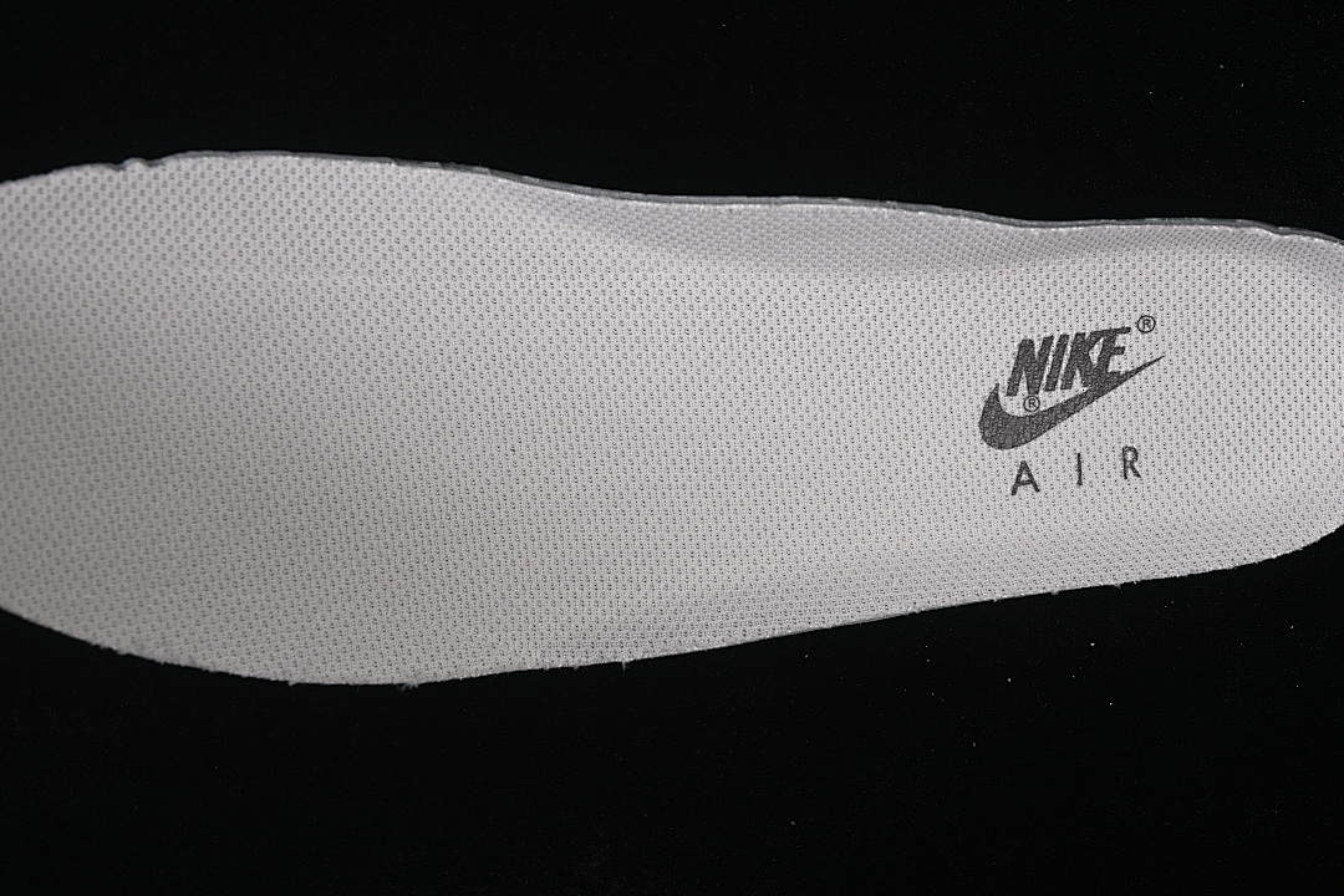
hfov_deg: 27.0
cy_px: 448
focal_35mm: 75
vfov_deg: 18.2
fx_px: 2800
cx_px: 672
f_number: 7.1
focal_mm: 50
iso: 160
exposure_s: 1/80
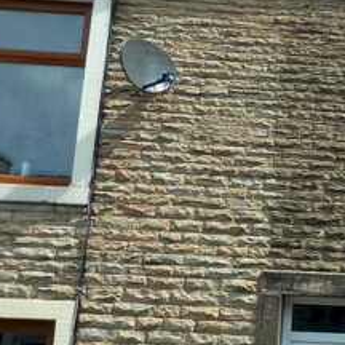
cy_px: 231
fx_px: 936
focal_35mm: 83
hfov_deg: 18.6
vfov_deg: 20.8
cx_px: 508
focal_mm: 4.7
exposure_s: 1/320
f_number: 4
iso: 80
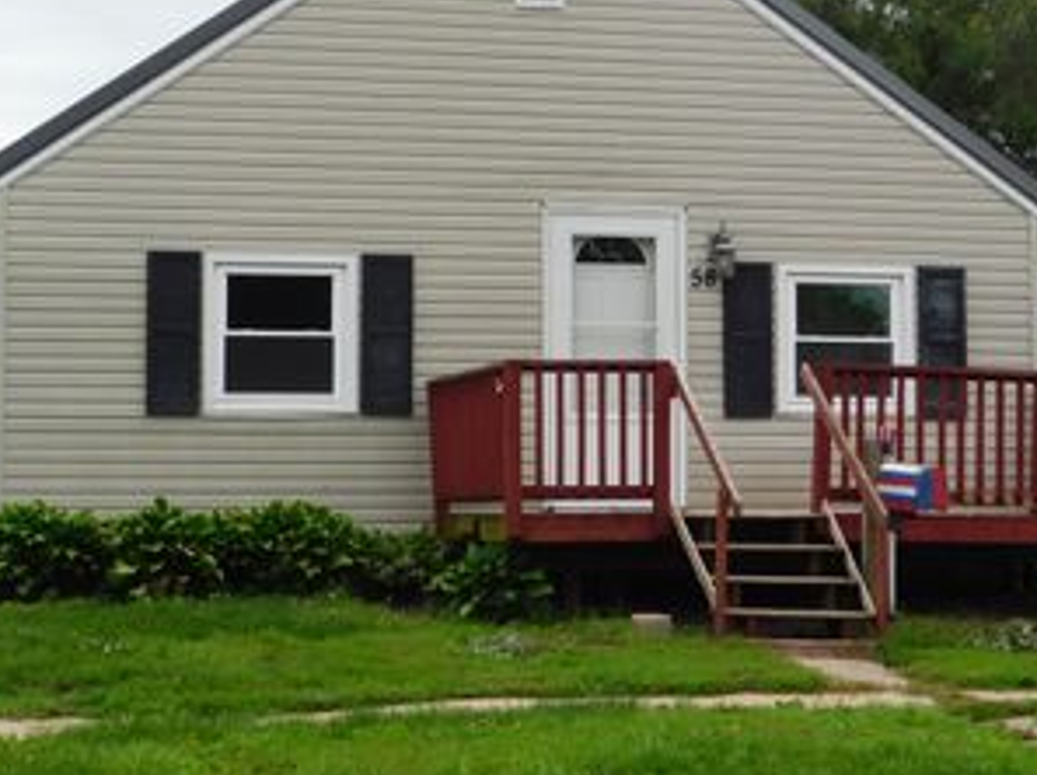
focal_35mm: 86
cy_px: 274
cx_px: 611
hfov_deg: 22.8
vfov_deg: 17.1
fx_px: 2573
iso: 125
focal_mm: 9
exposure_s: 1/160
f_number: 3.8
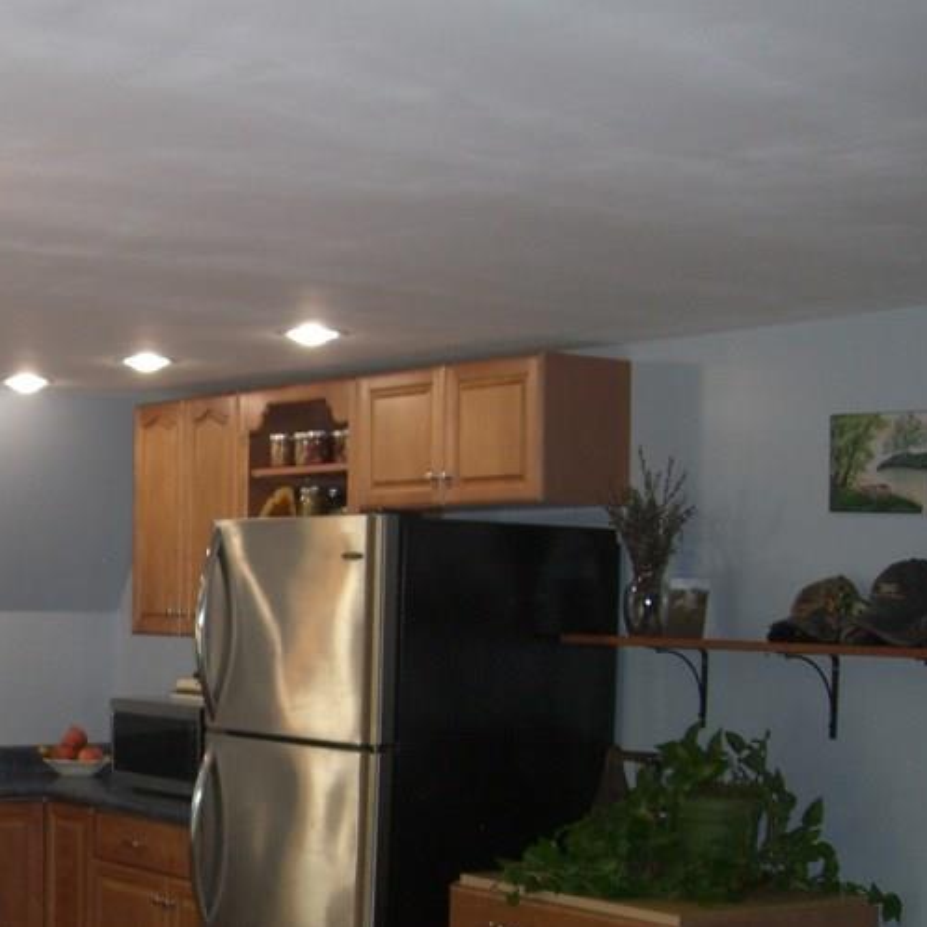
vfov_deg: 24.8
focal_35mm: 69
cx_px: 102
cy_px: 653
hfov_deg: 24.3
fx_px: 2091
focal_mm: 6.2
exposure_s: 1/60
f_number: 2.7
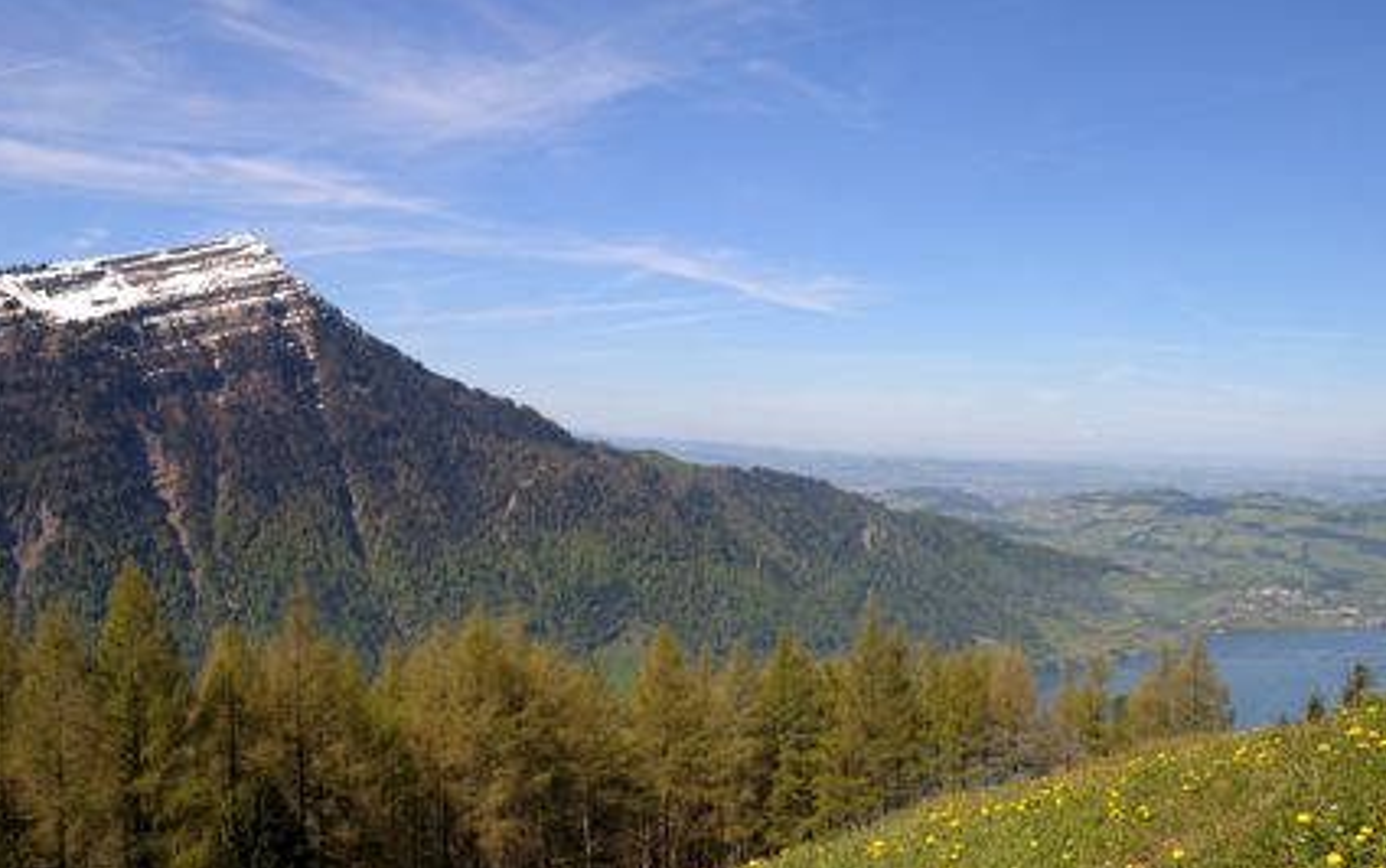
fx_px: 1388
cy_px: 596
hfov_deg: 53.1
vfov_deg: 34.3
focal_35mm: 37
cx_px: 698
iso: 100
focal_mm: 17
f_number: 8
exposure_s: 1/160
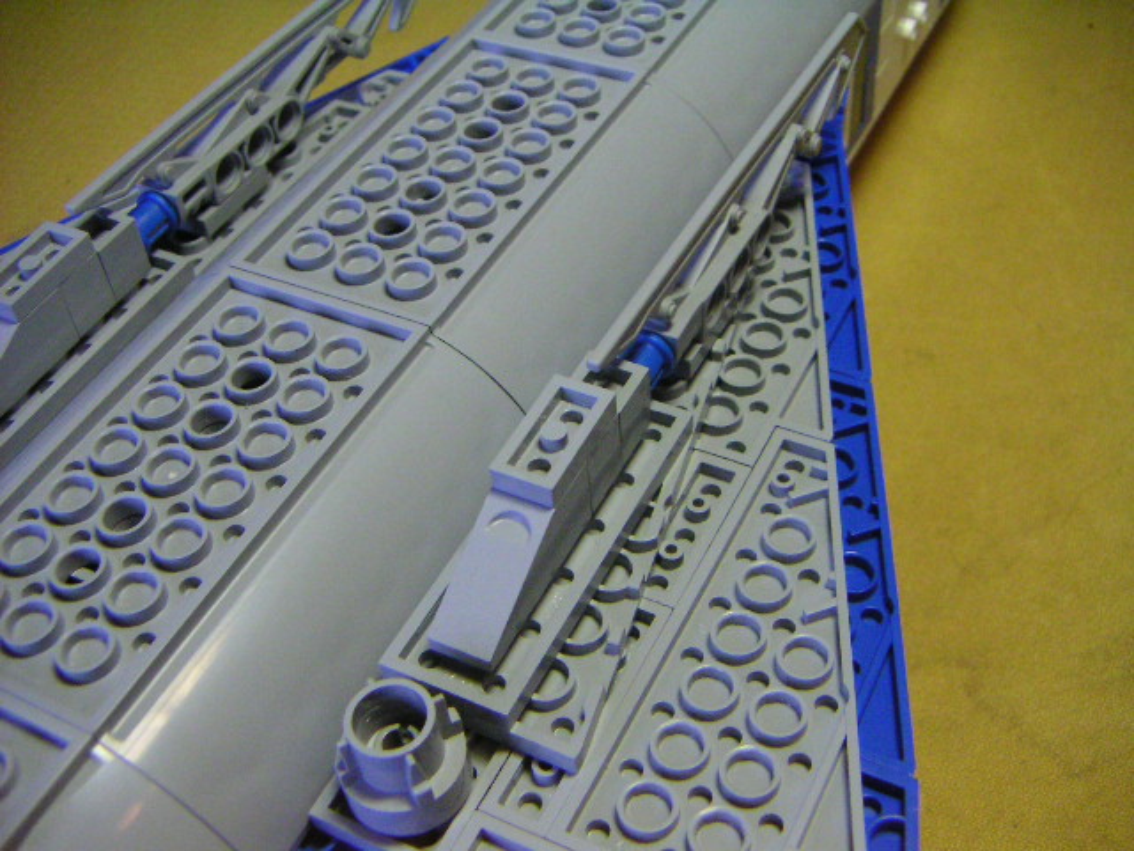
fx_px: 1310
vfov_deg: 36.0
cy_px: 426
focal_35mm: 40
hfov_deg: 46.8
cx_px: 567
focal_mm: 5.3
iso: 400
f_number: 2.9
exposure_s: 1/180
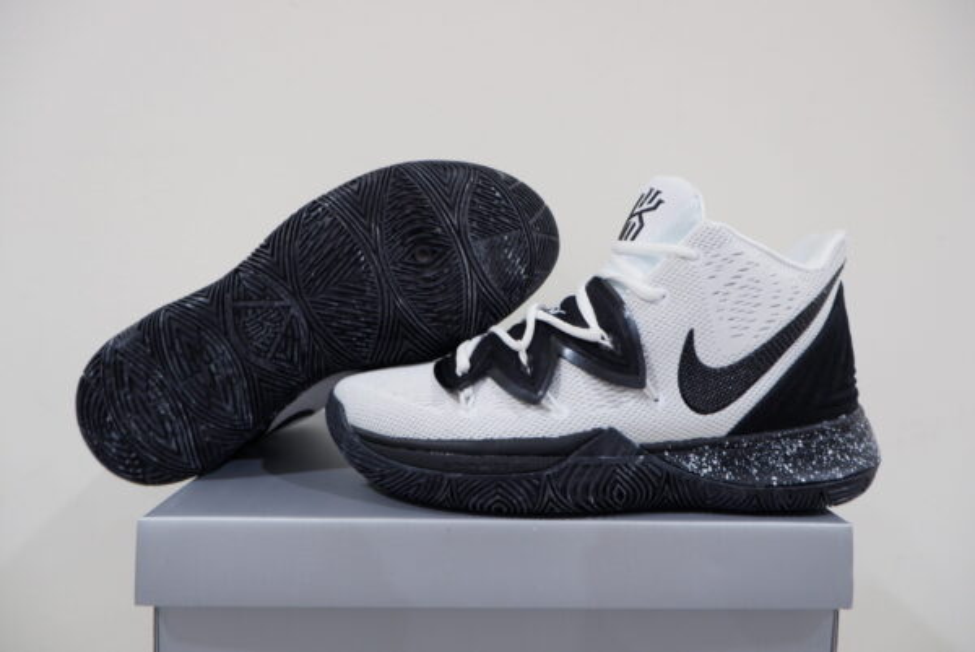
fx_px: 623
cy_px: 326
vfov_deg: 55.2
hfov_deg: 76.1
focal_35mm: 23
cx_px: 488
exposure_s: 1/25
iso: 800
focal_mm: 15
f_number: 3.5
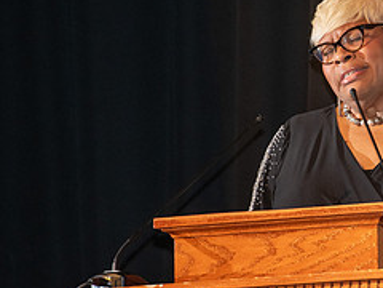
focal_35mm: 464
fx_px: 5134
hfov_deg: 4.3
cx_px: 361
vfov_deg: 3.2
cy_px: 148
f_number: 4
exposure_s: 1/125
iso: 1600
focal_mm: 200
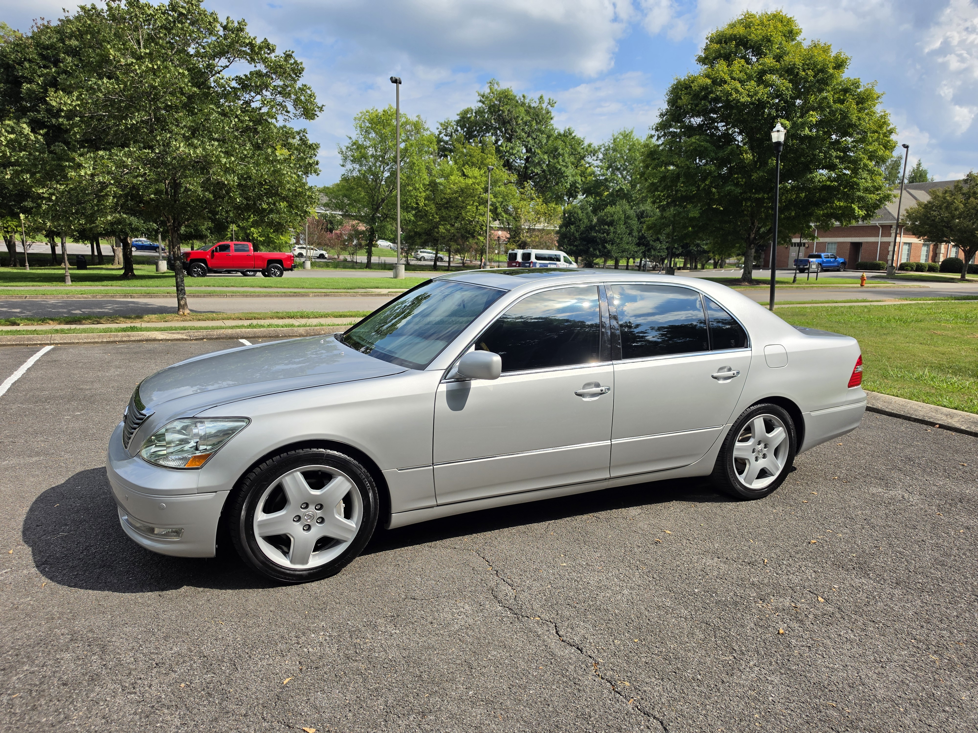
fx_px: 650
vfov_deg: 58.9
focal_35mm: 23
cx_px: 489
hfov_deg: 73.9
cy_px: 366
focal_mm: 6.5
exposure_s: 1/7939
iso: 40
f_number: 1.4
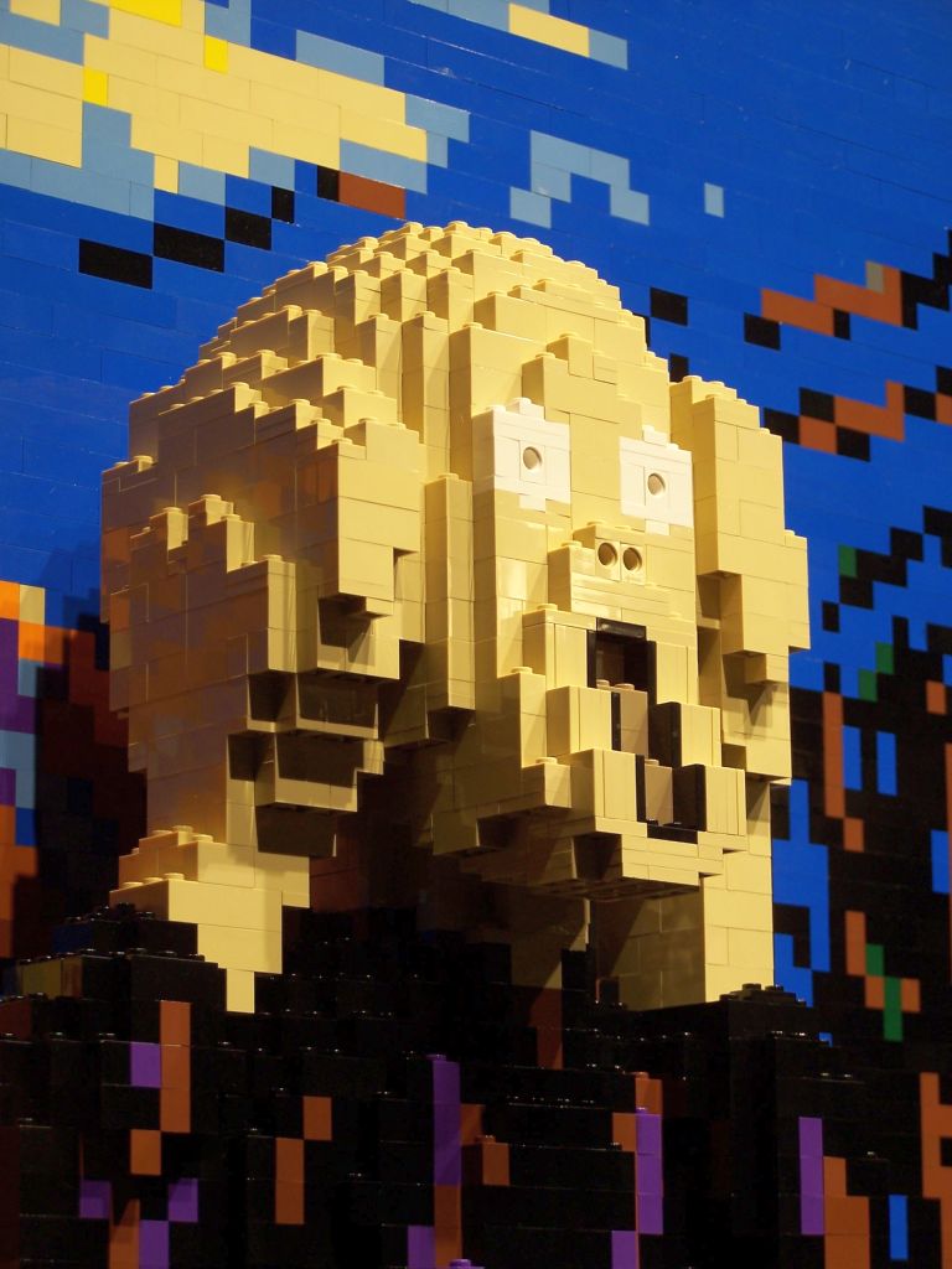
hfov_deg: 15.7
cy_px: 634
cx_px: 476
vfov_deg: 20.9
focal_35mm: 94
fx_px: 3447
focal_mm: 15.6
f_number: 3.2
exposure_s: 1/15
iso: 80
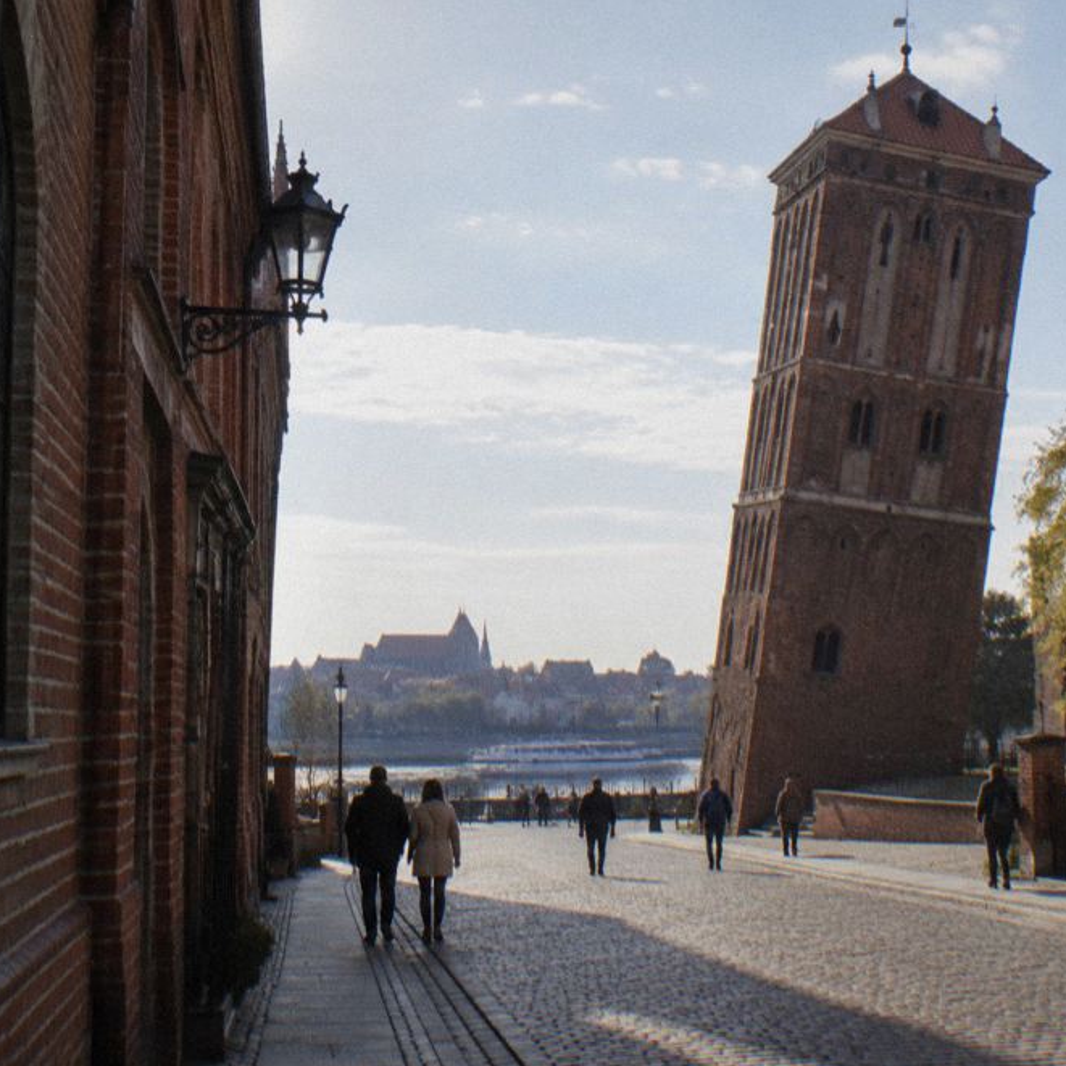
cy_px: 534
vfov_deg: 37.6
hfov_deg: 36.7
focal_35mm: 45
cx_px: 797
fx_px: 1568
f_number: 5.6
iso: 200
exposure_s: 1/320
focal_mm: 35
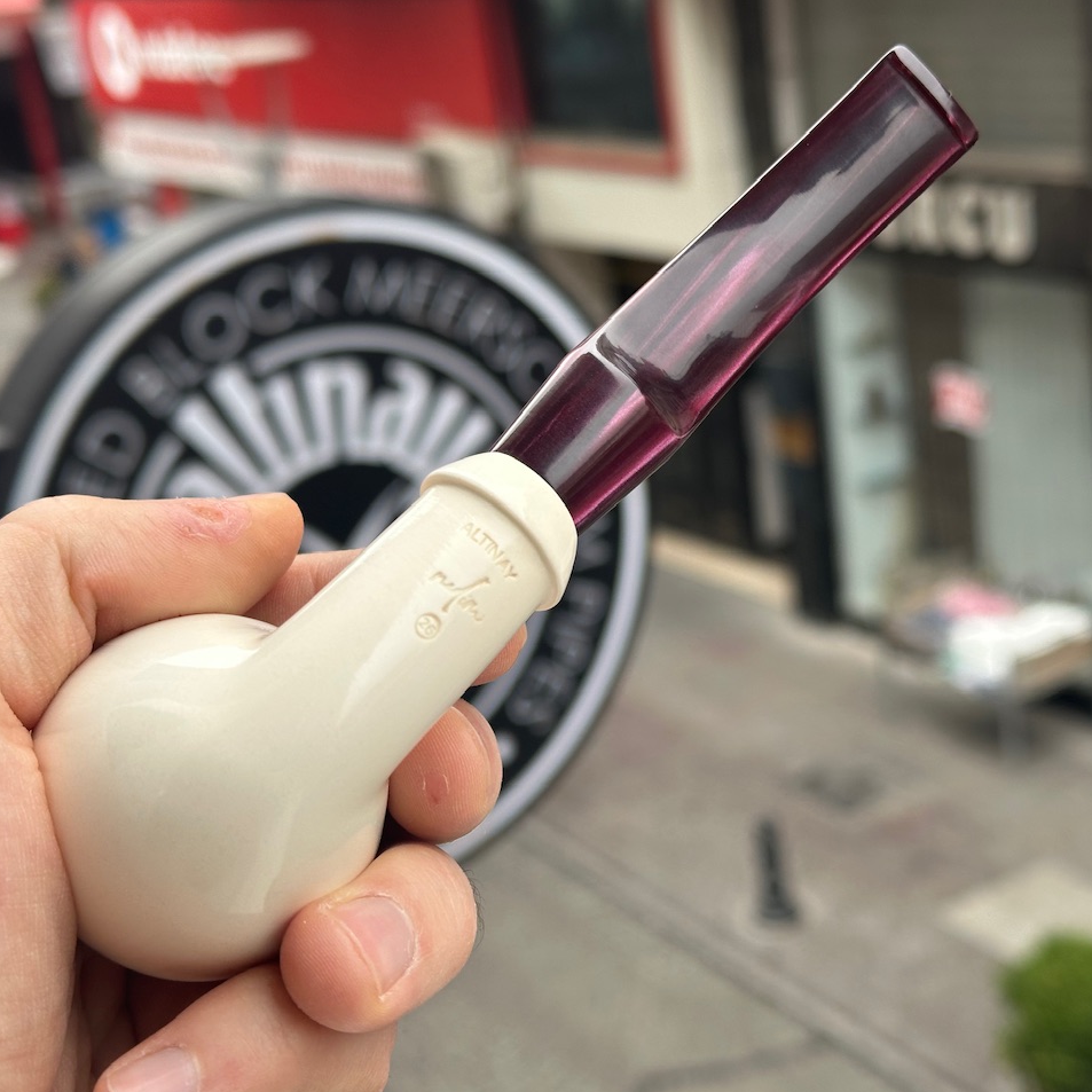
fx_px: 2034
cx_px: 622
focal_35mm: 57
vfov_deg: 30.0
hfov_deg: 30.0
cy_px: 548
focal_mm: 6.86
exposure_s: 1/318
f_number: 1.78
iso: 64
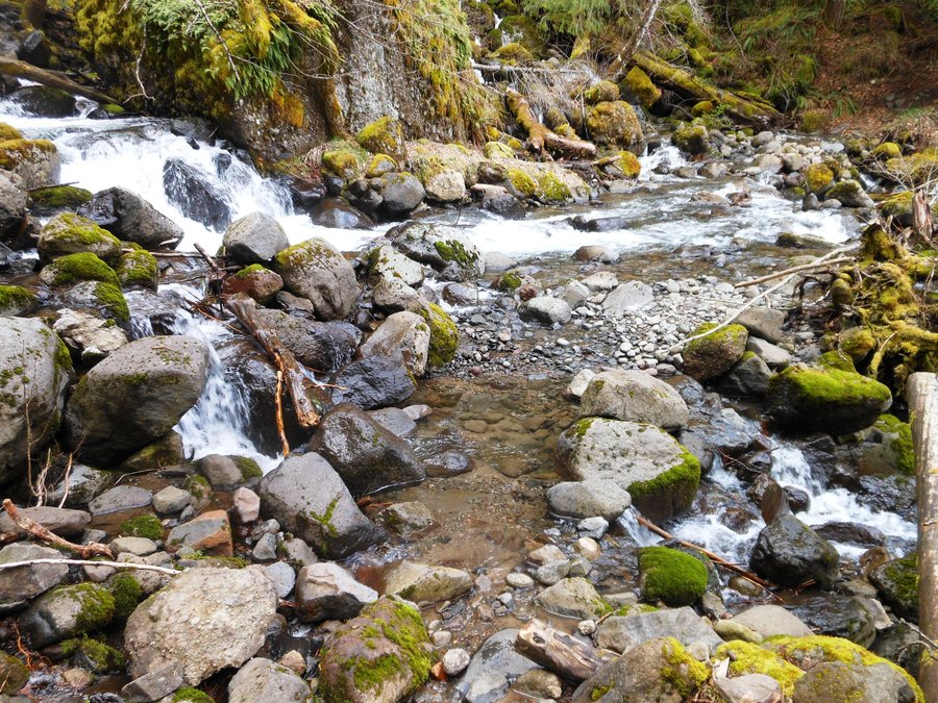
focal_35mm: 29
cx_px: 469
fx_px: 786
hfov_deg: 61.7
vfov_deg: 48.2
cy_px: 352
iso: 80
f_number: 3.3
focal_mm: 5.2
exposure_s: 1/60
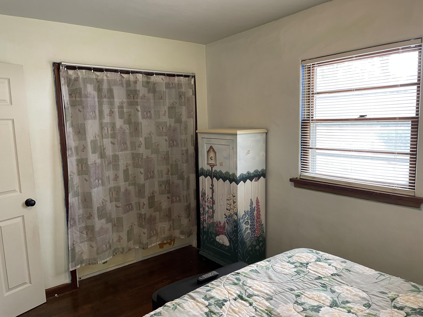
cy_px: 158
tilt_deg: -6.9
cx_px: 212
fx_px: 318
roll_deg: +1.6
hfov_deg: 67.3
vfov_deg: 53.1
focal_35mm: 26
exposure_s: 1/60
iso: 200
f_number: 1.6
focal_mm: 4.2
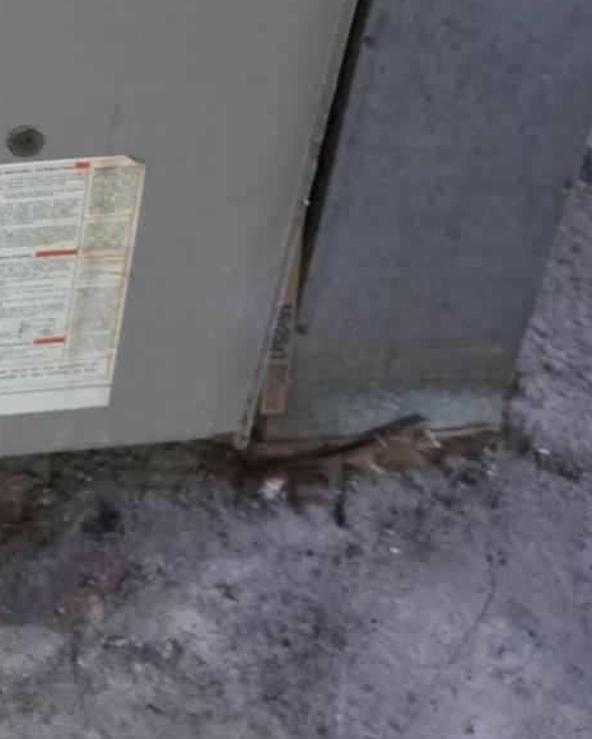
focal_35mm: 89
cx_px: -405
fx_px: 1949
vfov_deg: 19.3
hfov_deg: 15.4
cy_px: -303
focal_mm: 6.5
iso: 800
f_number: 1.4
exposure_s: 1/30
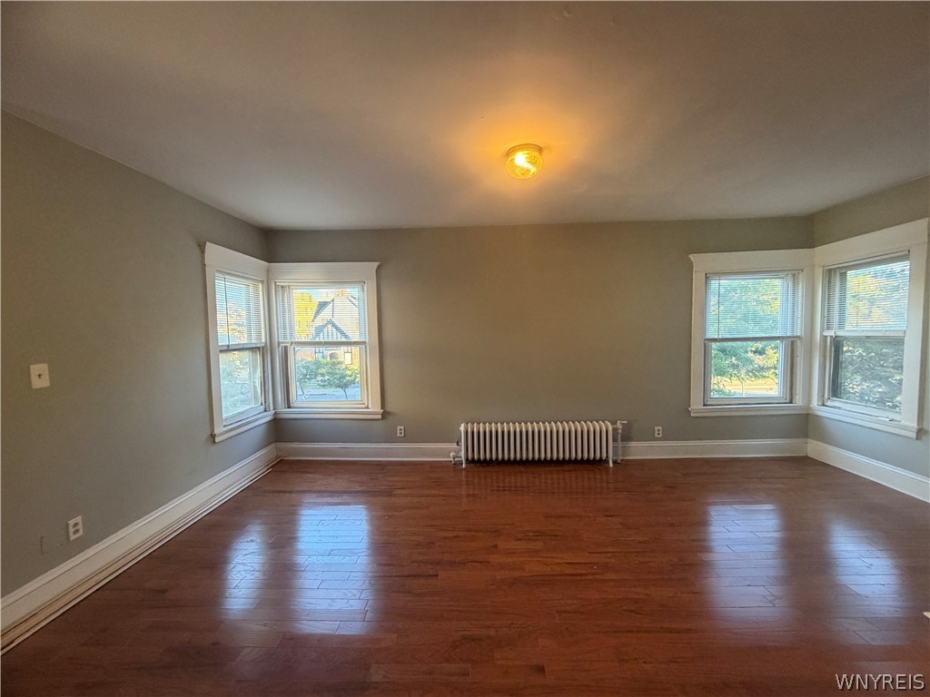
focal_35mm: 14
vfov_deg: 85.7
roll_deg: +1.5
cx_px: 465
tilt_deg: -4.4
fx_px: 376
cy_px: 348
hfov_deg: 102.1
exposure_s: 1/60
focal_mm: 2.22
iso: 250
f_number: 2.2
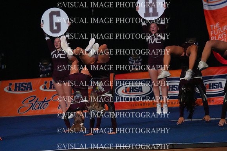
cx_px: 114
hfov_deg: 9.4
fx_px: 1387
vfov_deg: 6.2
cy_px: 76
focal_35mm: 220
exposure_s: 1/1250
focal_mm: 220
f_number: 5.6
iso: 16000
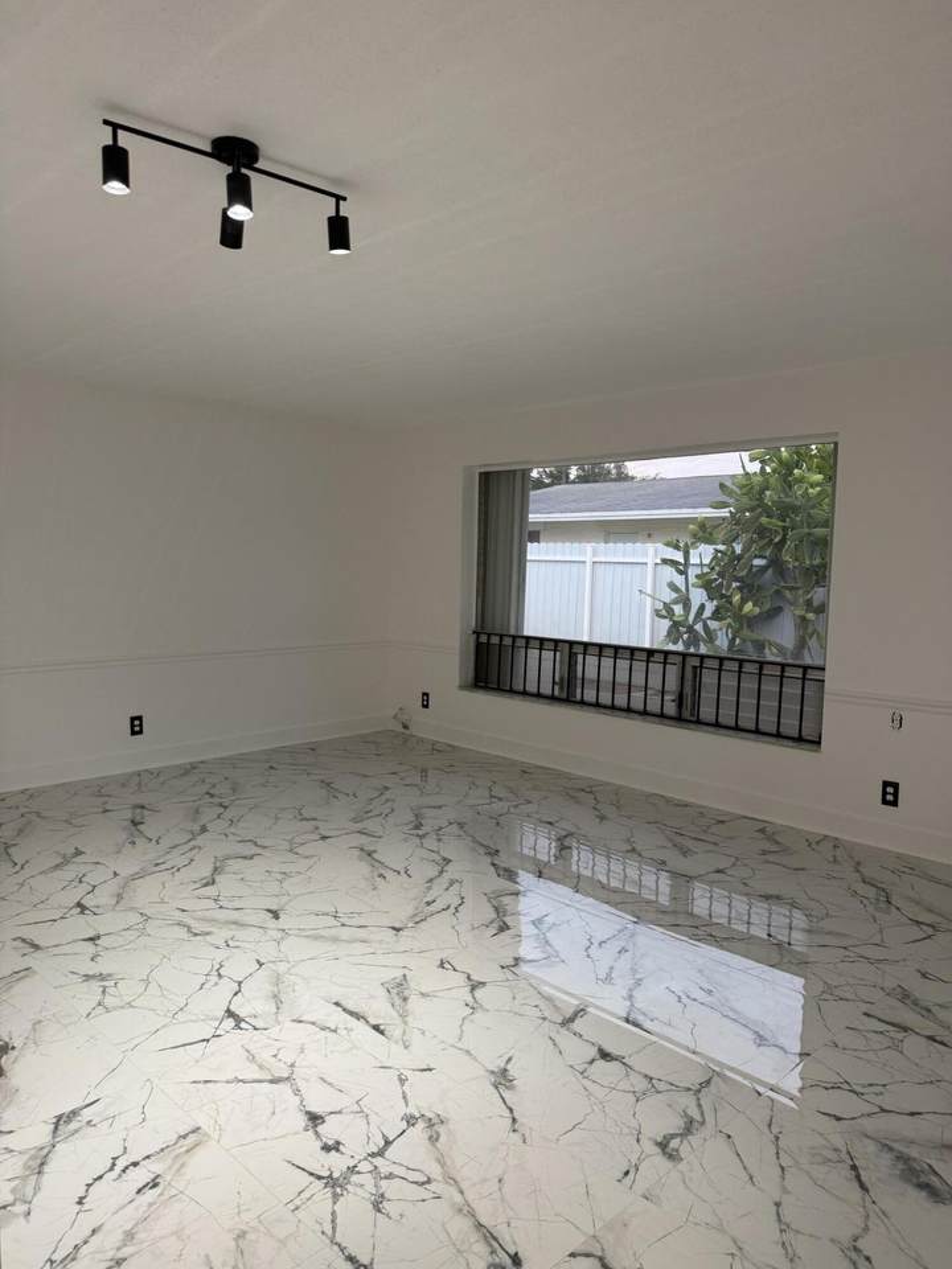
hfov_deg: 56.8
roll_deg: -2.4
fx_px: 880
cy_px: 634
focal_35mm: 24
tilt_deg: -4.0
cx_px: 476
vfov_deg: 71.6
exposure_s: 1/120
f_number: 1.78
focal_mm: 6.76
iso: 160
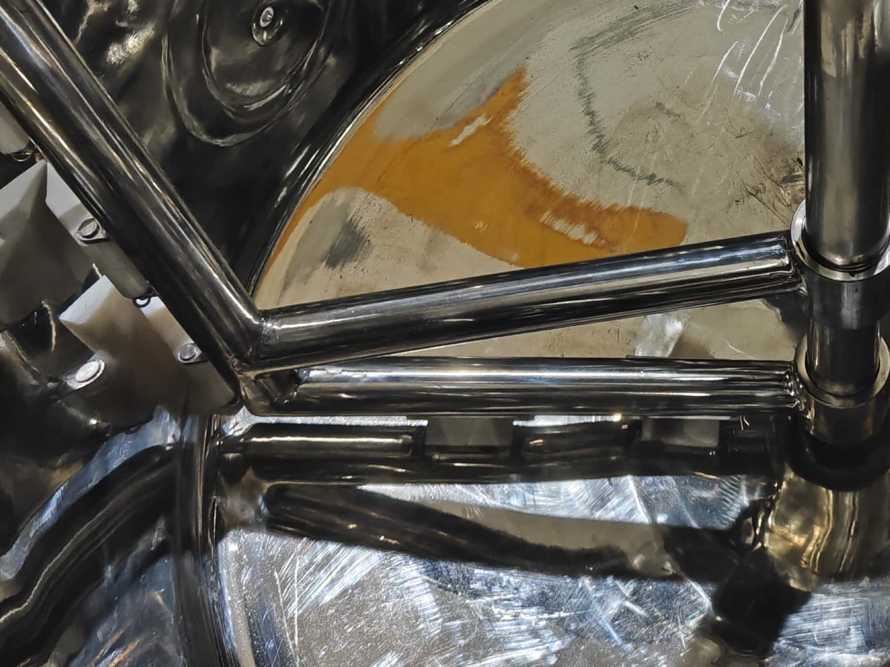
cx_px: 779
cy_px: 58
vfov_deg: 26.1
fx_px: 1388
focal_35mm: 54
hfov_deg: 33.9
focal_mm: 5.43
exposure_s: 1/20
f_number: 1.8
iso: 2000
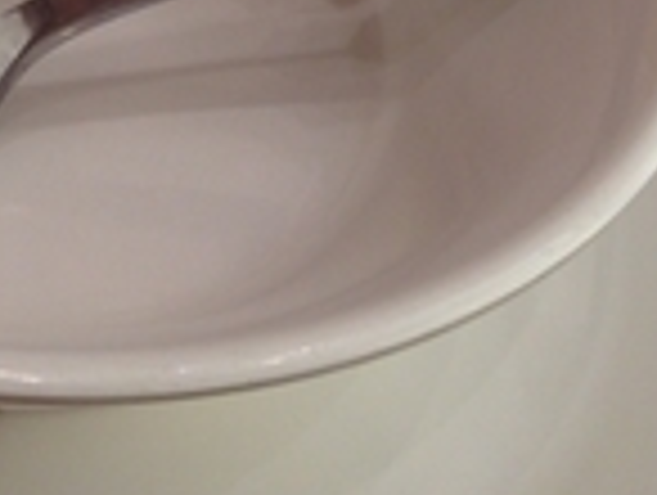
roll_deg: -0.8
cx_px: -86
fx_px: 2148
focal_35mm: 113
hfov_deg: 16.8
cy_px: -317
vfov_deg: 12.3
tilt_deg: -34.9
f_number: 2.4
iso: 50
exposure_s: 1/24
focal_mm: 4.12
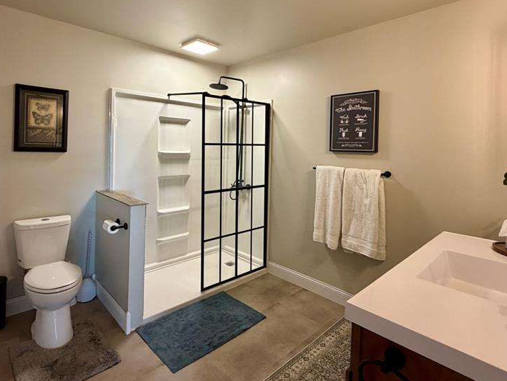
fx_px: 293
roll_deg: -0.9
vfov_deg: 65.3
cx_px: 234
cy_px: 151
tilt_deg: -0.3
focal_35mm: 20
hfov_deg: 81.6
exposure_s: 1/60
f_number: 2.2
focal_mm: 2.22
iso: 320
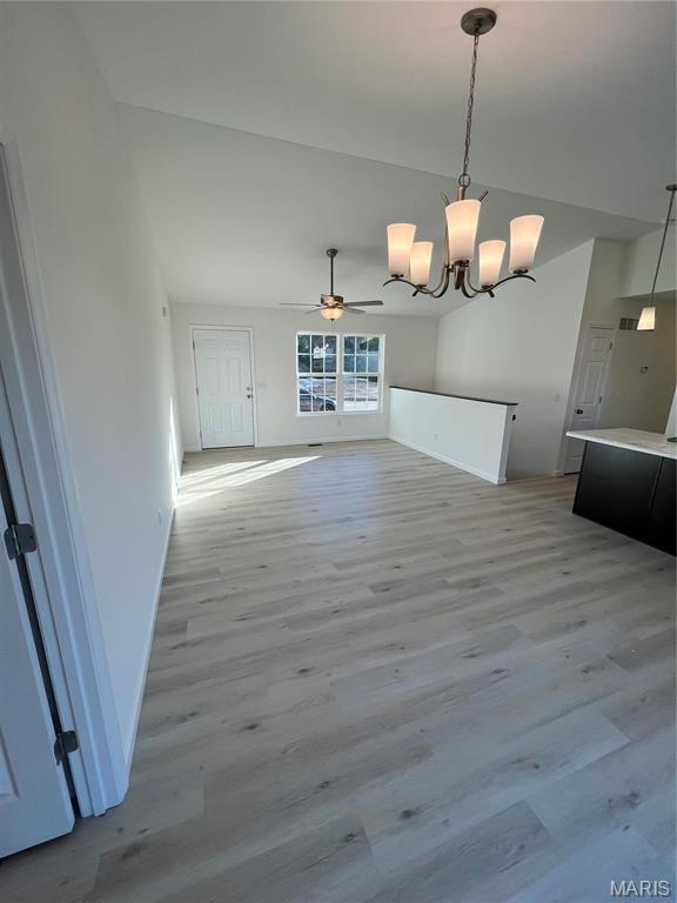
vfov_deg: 106.2
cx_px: 338
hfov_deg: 89.9
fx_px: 339
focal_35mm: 13
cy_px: 452
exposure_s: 1/189
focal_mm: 1.57
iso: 32
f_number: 1.8
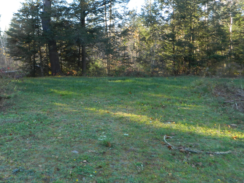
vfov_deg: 40.4
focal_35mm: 35
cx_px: 95
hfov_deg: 52.2
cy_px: 67
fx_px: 247
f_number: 3.1
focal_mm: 4.5
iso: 80
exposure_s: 1/50
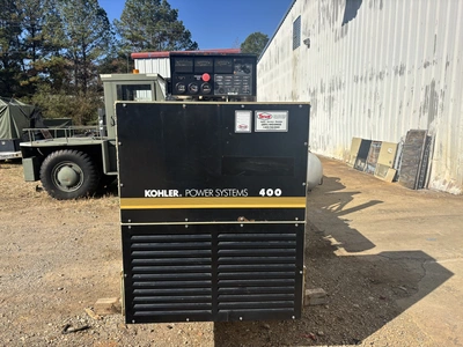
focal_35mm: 26
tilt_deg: -9.3
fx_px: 348
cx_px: 232
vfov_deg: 53.1
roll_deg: +0.4
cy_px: 174
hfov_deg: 67.3
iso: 50
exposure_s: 1/3534
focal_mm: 5.96
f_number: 1.6
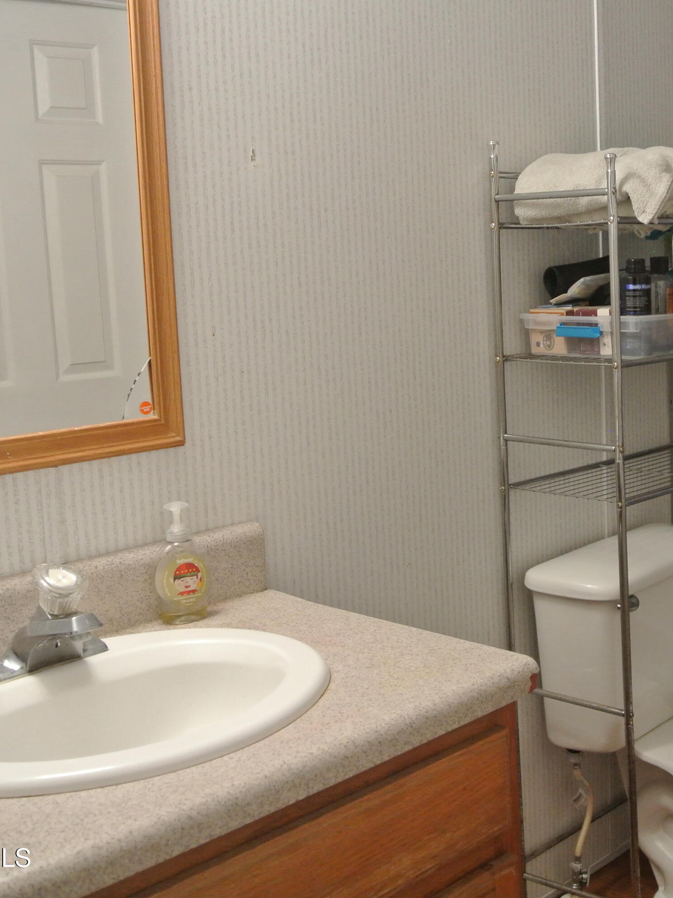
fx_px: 1167
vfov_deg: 42.1
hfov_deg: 31.5
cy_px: 446
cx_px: 515
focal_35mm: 45
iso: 720
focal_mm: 11.8
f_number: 3.8
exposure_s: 1/30
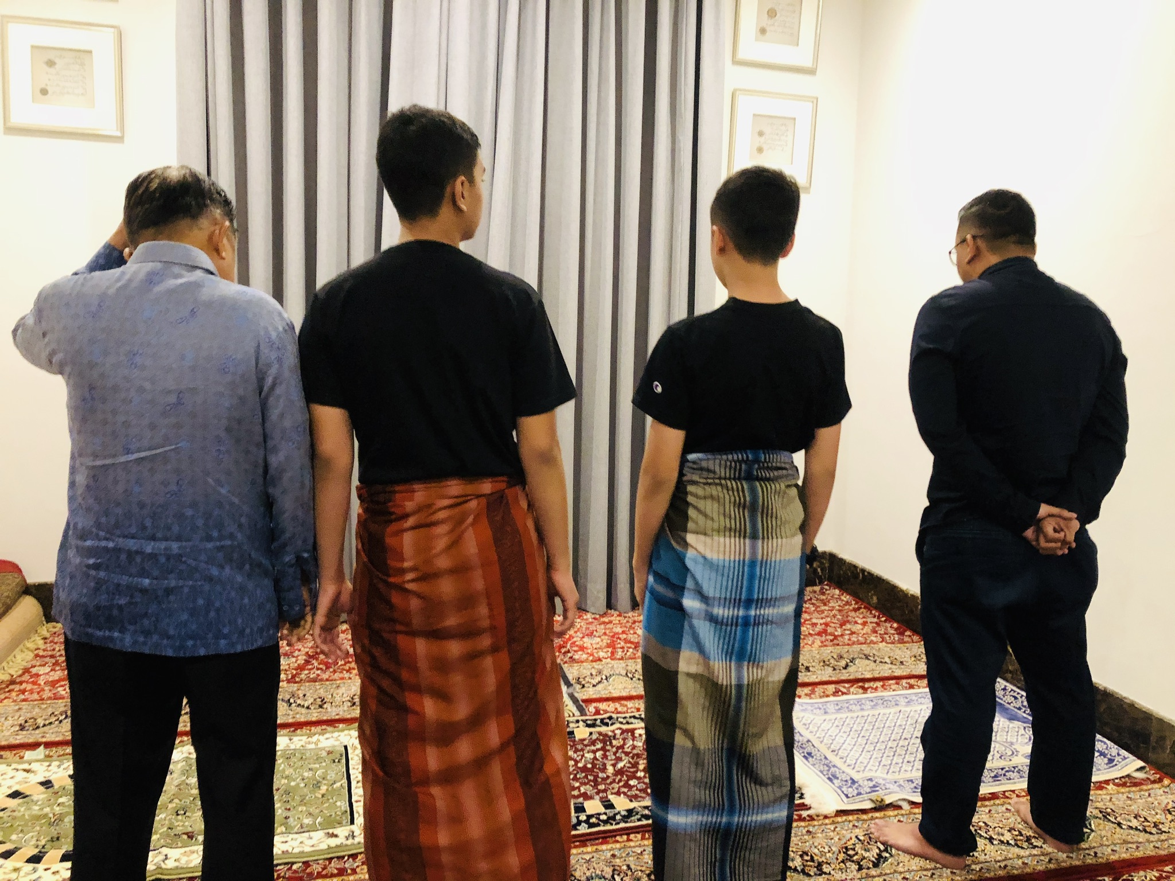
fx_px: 950
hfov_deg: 63.4
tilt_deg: -7.9
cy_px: 440
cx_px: 588
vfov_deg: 49.7
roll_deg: -1.3
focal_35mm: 28
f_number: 1.8
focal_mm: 4
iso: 100
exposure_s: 1/5
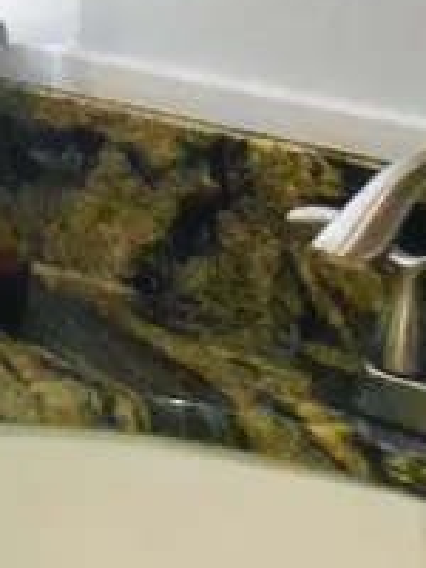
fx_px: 2724
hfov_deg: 7.9
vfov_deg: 11.4
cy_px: -312
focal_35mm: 166
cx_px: -755
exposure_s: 1/250
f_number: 3.2
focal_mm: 4.6
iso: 800
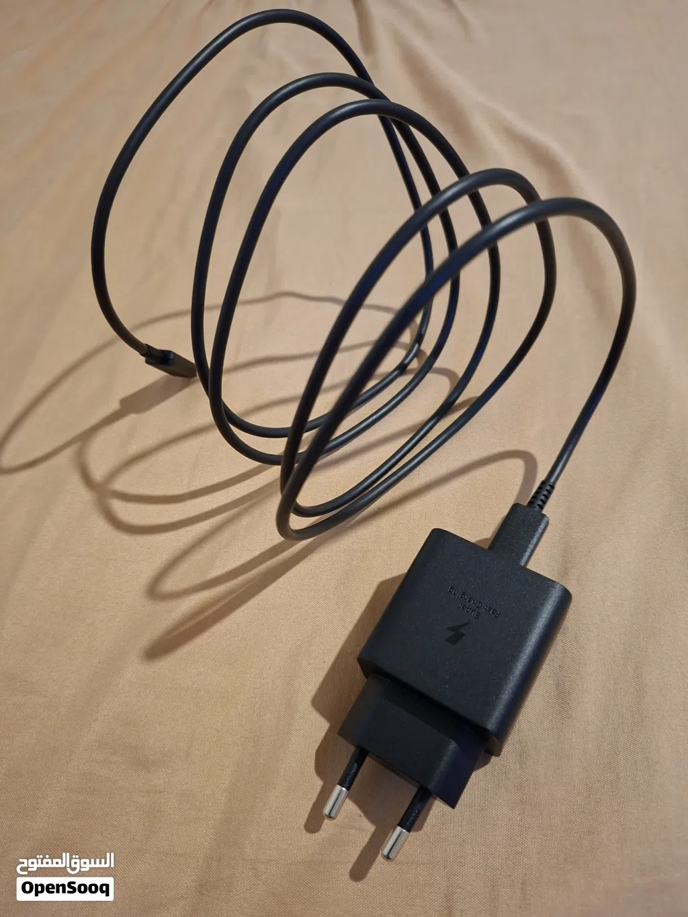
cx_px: 344
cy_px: 458
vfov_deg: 73.9
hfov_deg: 58.9
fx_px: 609
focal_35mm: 23
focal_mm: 5.54
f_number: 1.8
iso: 400
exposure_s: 1/25
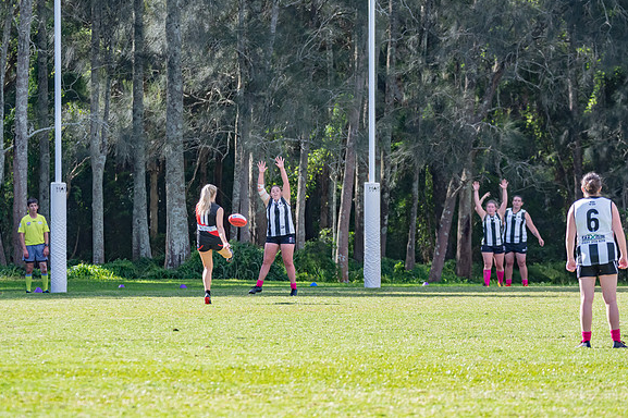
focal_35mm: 365
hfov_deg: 5.6
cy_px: 208
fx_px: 6363
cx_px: 315
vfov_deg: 3.8
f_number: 6.3
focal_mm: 240
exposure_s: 1/1250
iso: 800
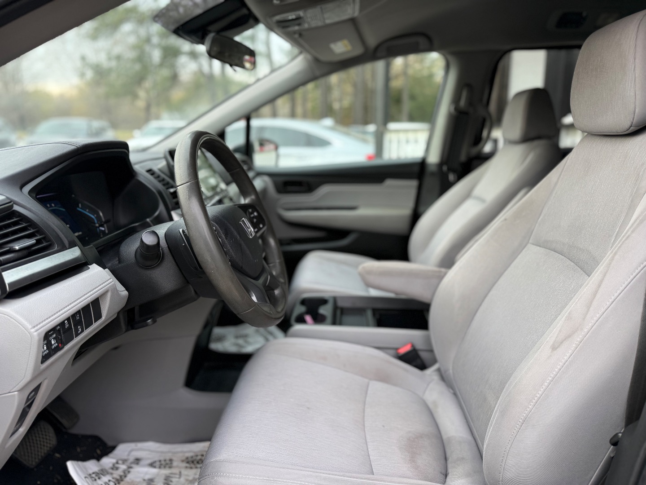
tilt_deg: -12.5
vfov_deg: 56.8
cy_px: 242
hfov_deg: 71.6
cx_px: 323
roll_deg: +0.9
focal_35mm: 24
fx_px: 448
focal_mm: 6.76
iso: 100
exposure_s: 1/148
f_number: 1.78
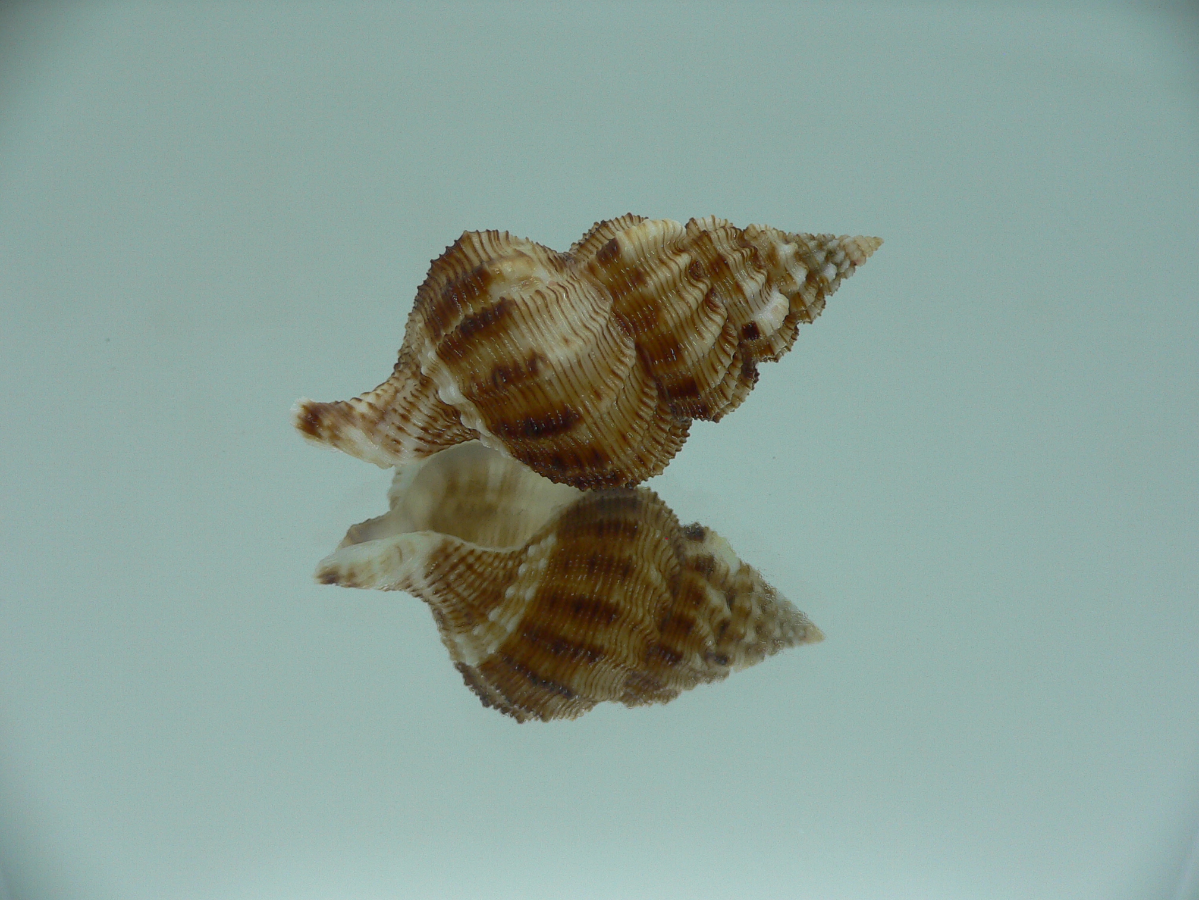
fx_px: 1212
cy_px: 450
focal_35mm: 35
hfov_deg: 52.6
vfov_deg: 40.7
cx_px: 600
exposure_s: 1/60
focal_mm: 4.6
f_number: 2.8
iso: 80
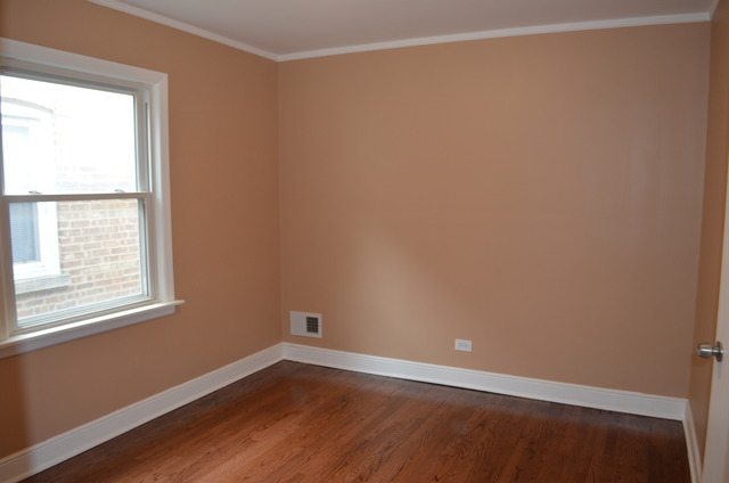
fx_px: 546
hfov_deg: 67.5
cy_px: 242
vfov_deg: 47.7
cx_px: 364
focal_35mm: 27
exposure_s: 1/60
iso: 400
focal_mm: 18
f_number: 3.5
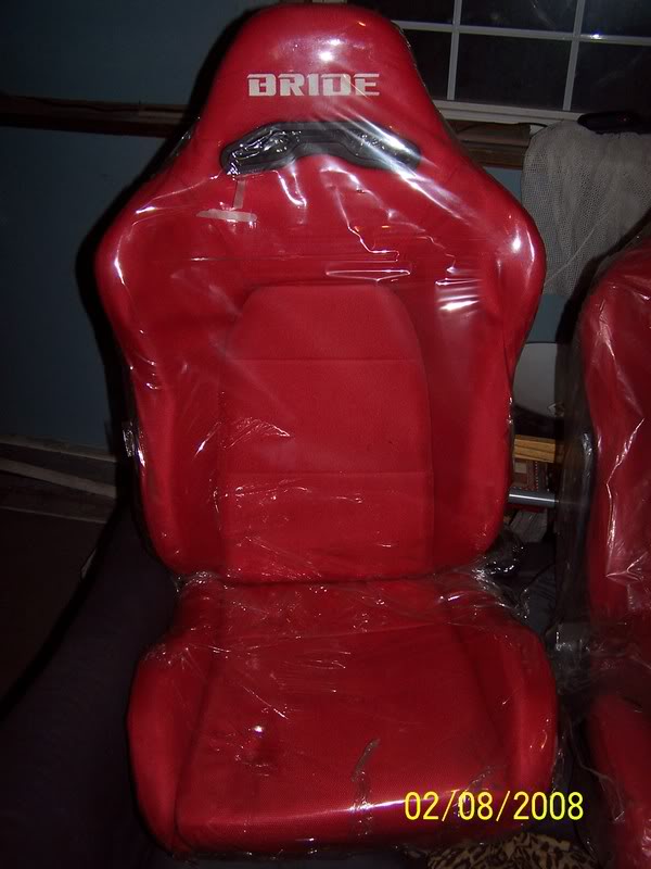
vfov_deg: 49.0
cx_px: 326
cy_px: 434
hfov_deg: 37.7
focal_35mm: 38
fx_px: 953
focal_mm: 6.3
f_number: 2.8
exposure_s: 1/60
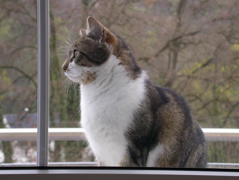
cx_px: 120
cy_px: 90
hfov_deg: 12.8
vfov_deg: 9.6
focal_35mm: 154
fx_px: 1063
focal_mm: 32
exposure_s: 1/80
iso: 100
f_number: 5.1
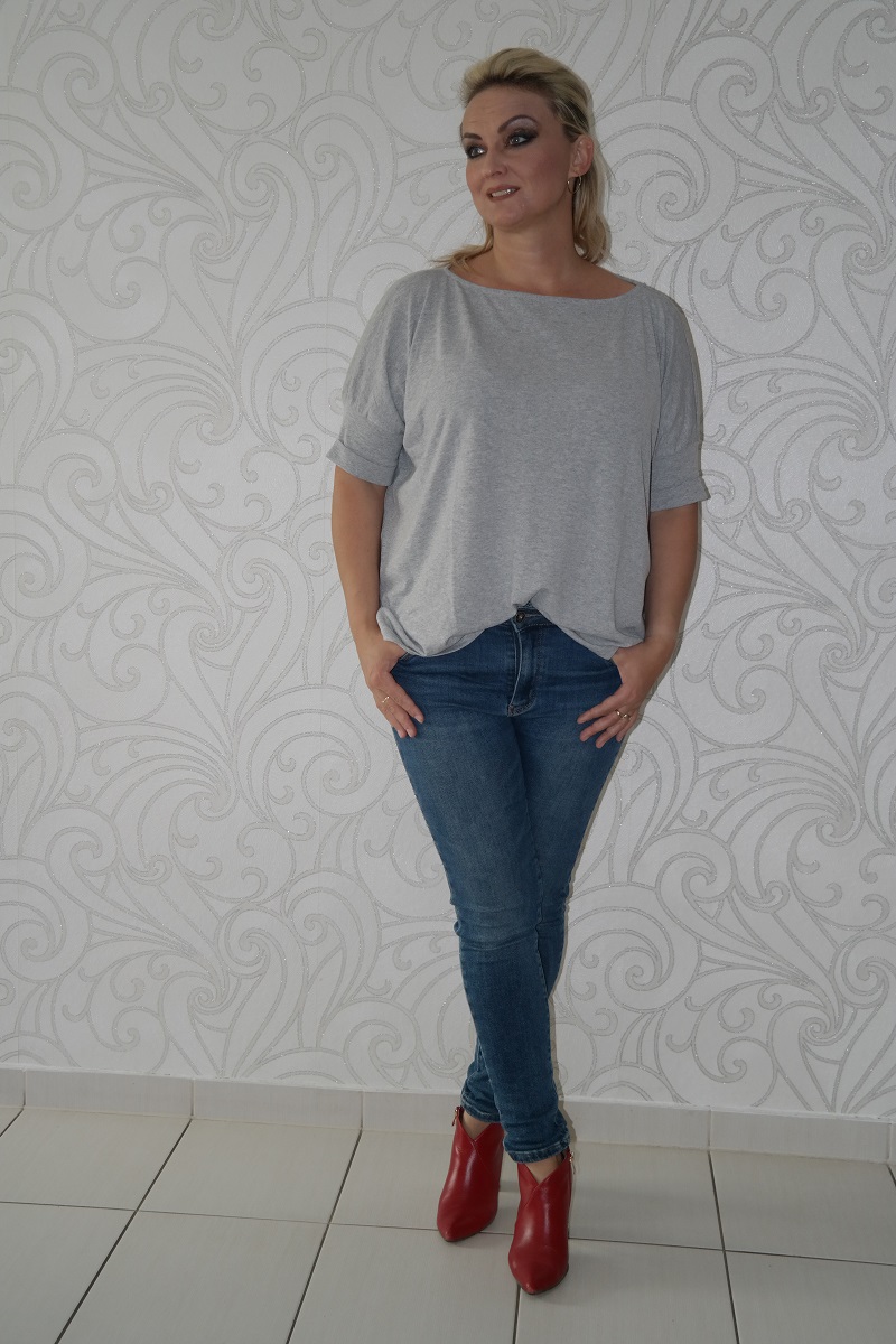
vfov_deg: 44.5
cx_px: 448
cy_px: 672
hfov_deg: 30.5
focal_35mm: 44
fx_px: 1643
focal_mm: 29
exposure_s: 1/50
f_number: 4
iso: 400
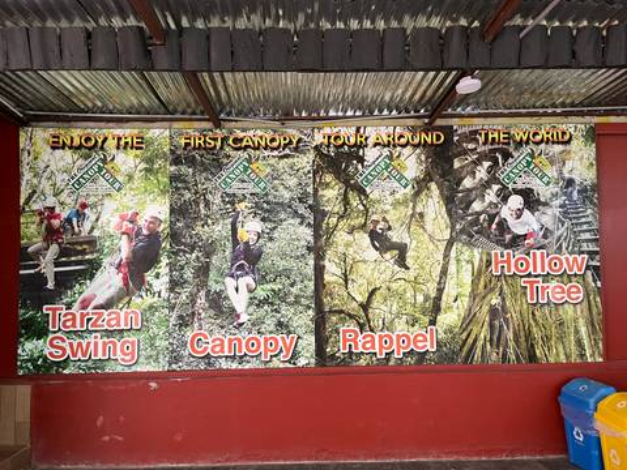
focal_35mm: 26
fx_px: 471
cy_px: 235
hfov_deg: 67.3
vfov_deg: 53.1
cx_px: 314
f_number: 1.6
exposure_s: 1/60
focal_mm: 5.1
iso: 200
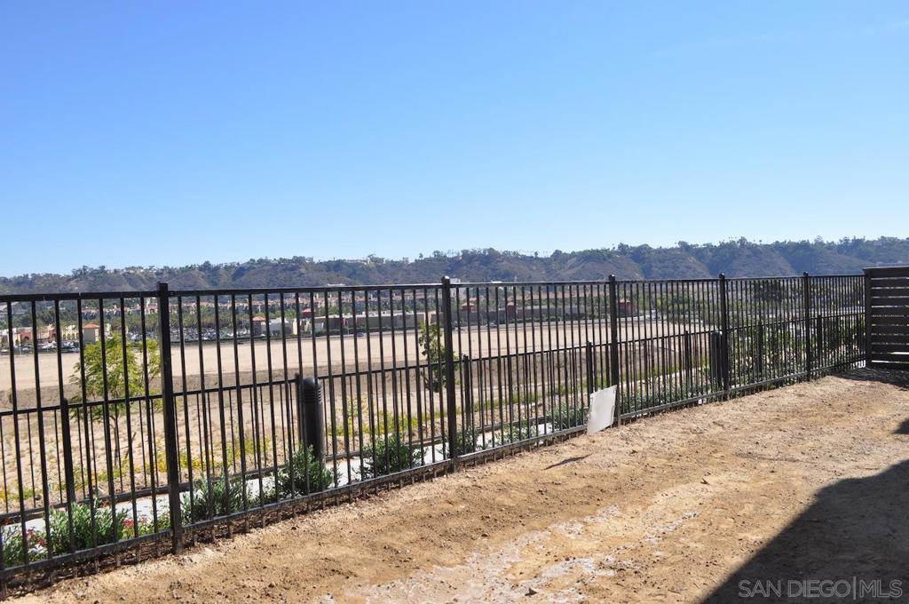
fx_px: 681
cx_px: 454
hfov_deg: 67.4
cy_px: 302
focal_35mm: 27
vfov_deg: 47.8
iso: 200
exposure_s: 1/320
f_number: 9
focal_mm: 18
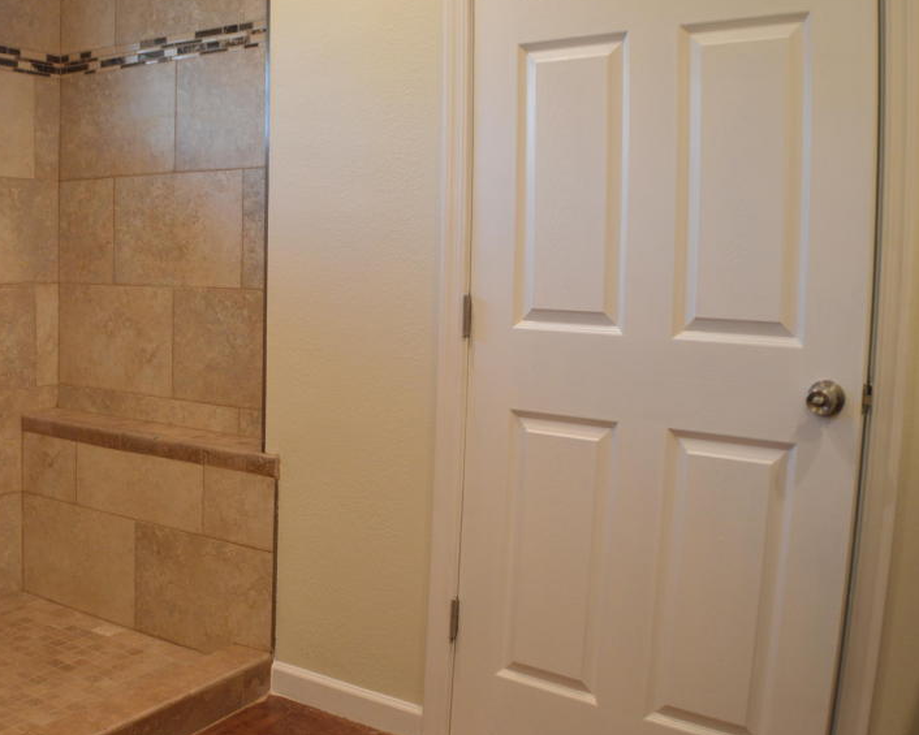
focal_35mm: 46
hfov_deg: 38.7
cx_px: 176
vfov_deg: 32.7
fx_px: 1251
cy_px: 334
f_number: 3.8
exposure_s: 1/40
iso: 400
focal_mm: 20
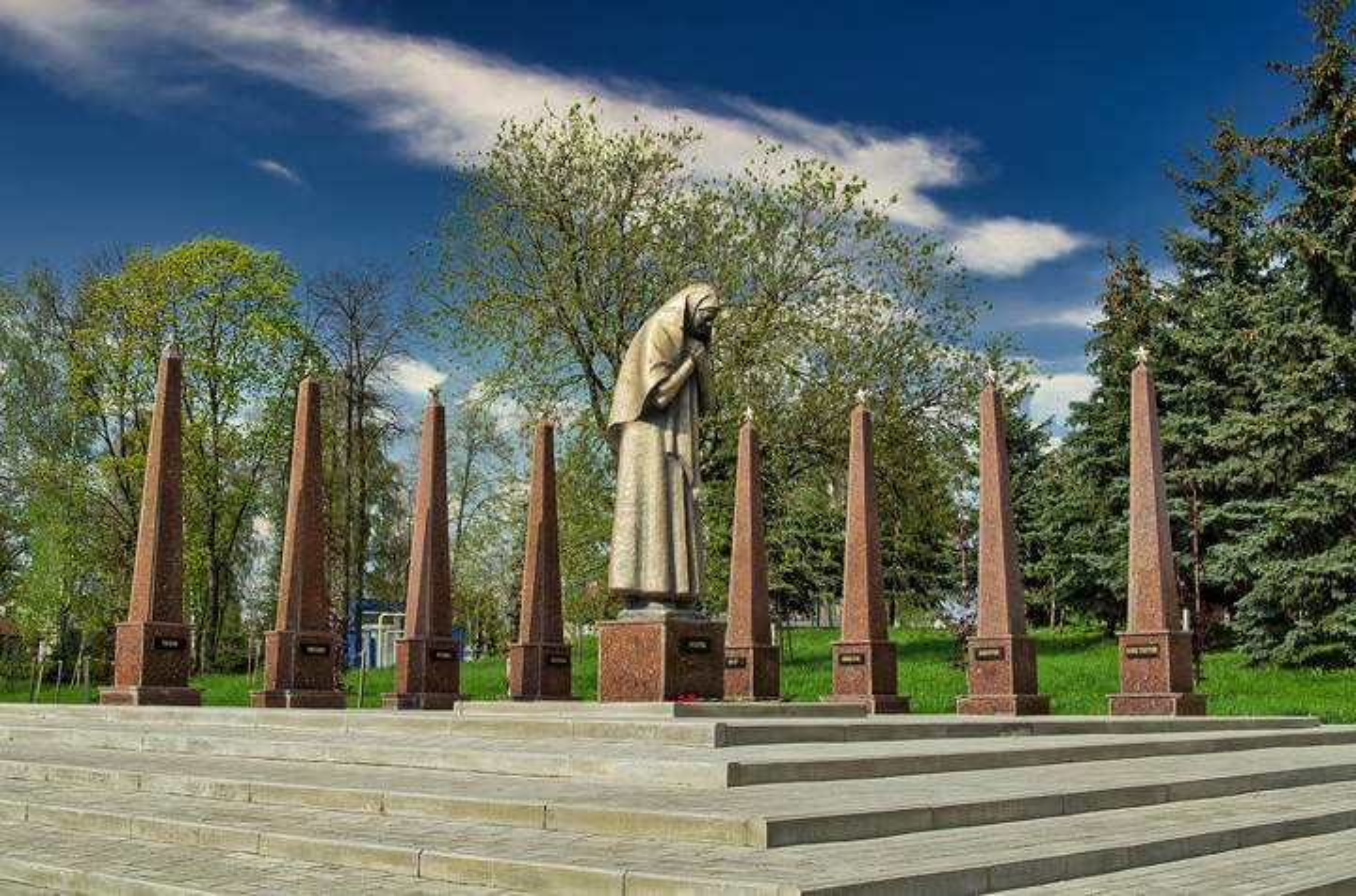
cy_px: 448
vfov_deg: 31.7
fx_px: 1578
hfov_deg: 46.5
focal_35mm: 42
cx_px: 678
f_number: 11
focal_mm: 28
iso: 400
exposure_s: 1/640
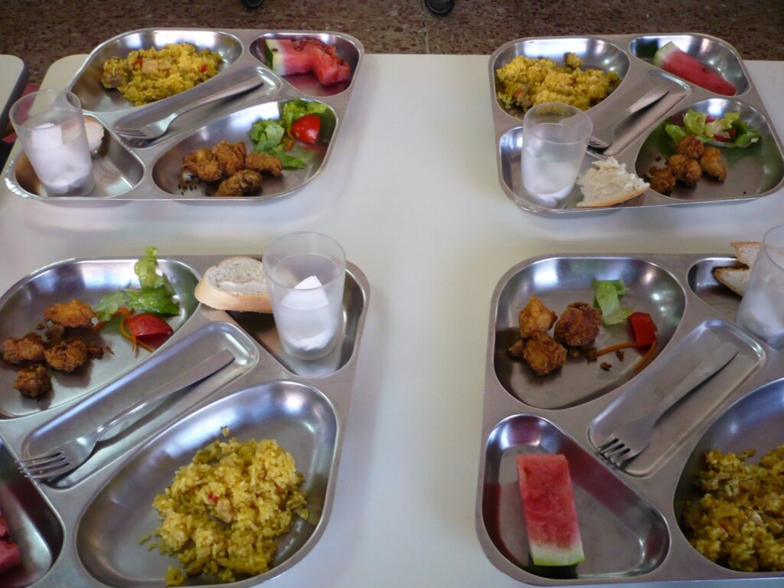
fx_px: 793
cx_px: 392
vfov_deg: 40.7
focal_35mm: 35
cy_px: 294
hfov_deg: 52.6
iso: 160
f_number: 2.8
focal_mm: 5.8
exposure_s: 1/30
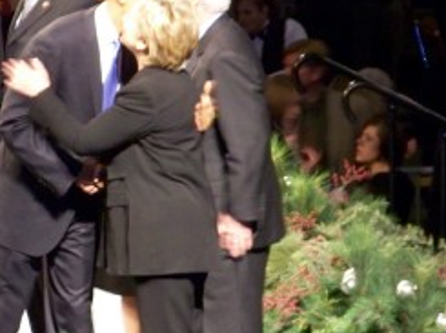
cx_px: 131
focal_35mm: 404
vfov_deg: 3.7
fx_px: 5198
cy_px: 146
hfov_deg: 4.9
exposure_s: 1/5
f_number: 3.6
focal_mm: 39.8
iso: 400
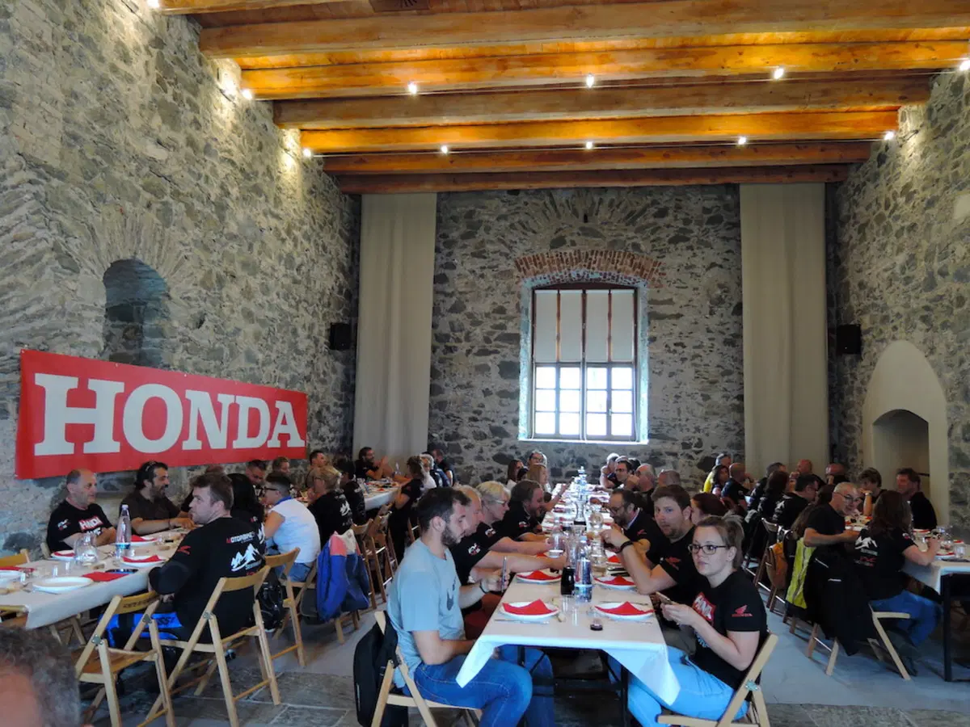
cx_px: 485
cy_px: 364
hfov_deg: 63.4
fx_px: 785
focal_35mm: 28
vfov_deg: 49.7
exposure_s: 1/30
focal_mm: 6
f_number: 2.8
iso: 360
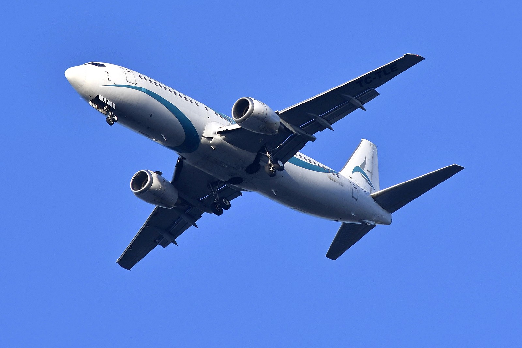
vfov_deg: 3.1
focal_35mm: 450
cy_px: 174
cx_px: 261
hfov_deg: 4.6
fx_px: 6523
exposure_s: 1/1000
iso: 140
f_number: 8
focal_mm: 300
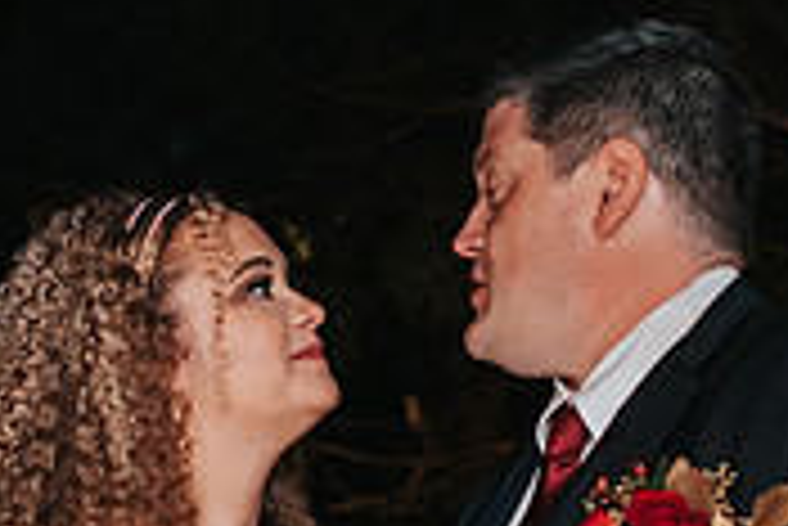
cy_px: 546
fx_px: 2541
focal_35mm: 116
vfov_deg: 11.7
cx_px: 324
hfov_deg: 17.6
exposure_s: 1/200
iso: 1000
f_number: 2.8
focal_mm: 35
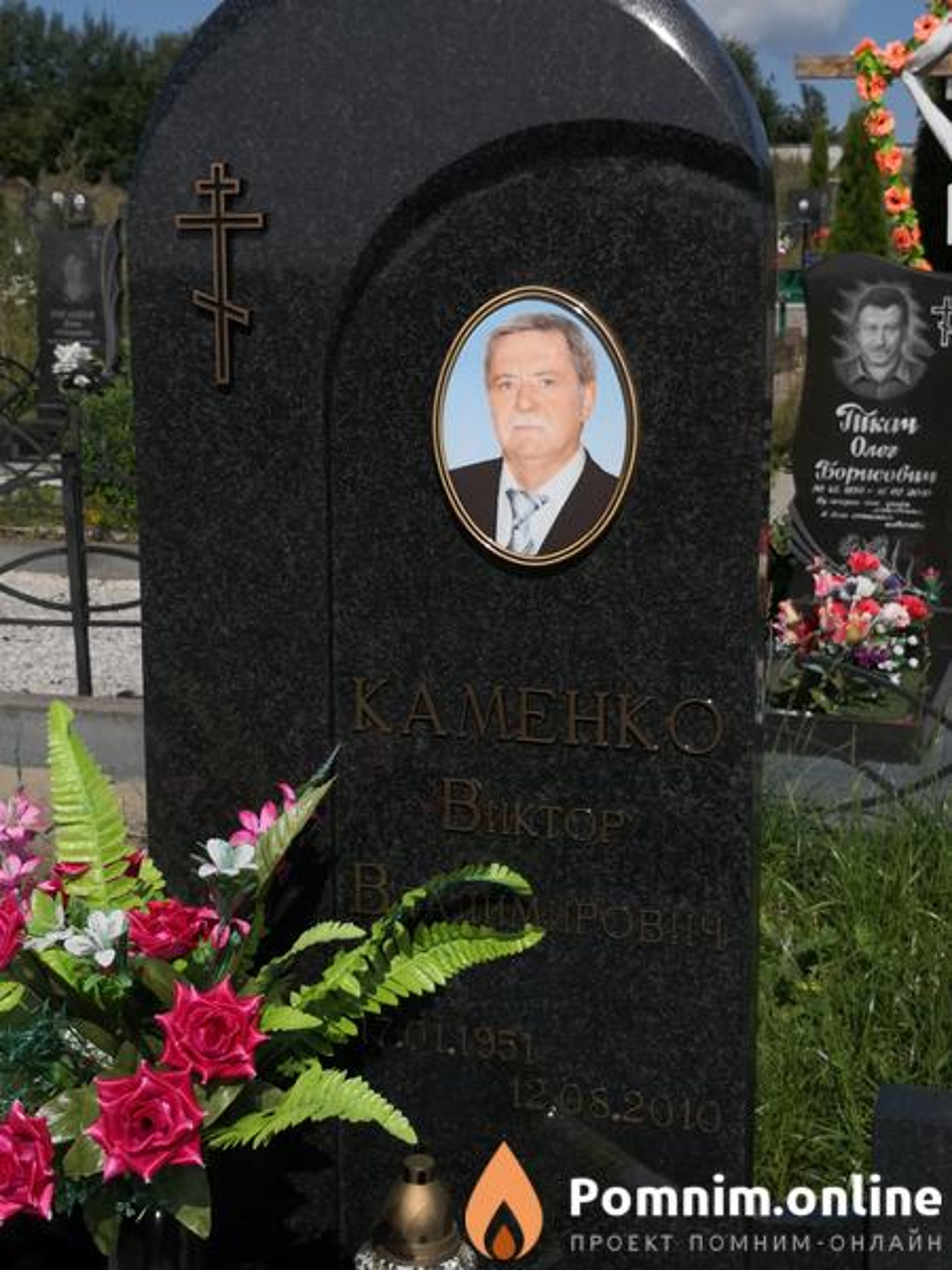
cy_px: 635
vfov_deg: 38.9
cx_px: 476
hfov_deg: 29.7
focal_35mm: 49
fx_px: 1797
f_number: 1.6
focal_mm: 3.95
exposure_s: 1/5952
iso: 50
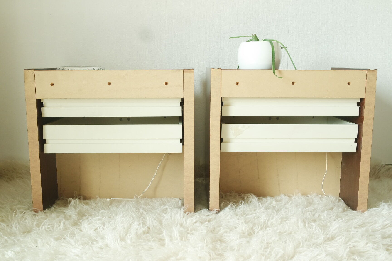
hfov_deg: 48.5
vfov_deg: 33.4
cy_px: 130
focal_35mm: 40
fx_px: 436
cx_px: 196
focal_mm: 26
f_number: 6.3
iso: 1600
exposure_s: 1/60
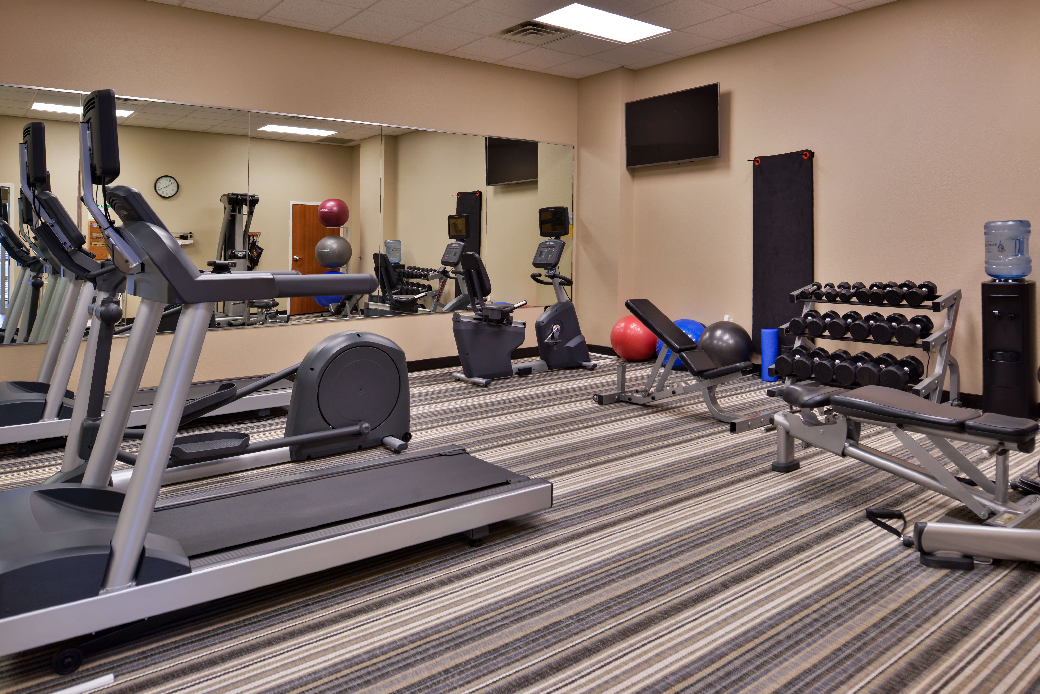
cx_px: 520
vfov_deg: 53.2
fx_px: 694
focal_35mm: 24
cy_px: 347
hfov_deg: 73.7
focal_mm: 24
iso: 400
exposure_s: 1/15
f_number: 6.3
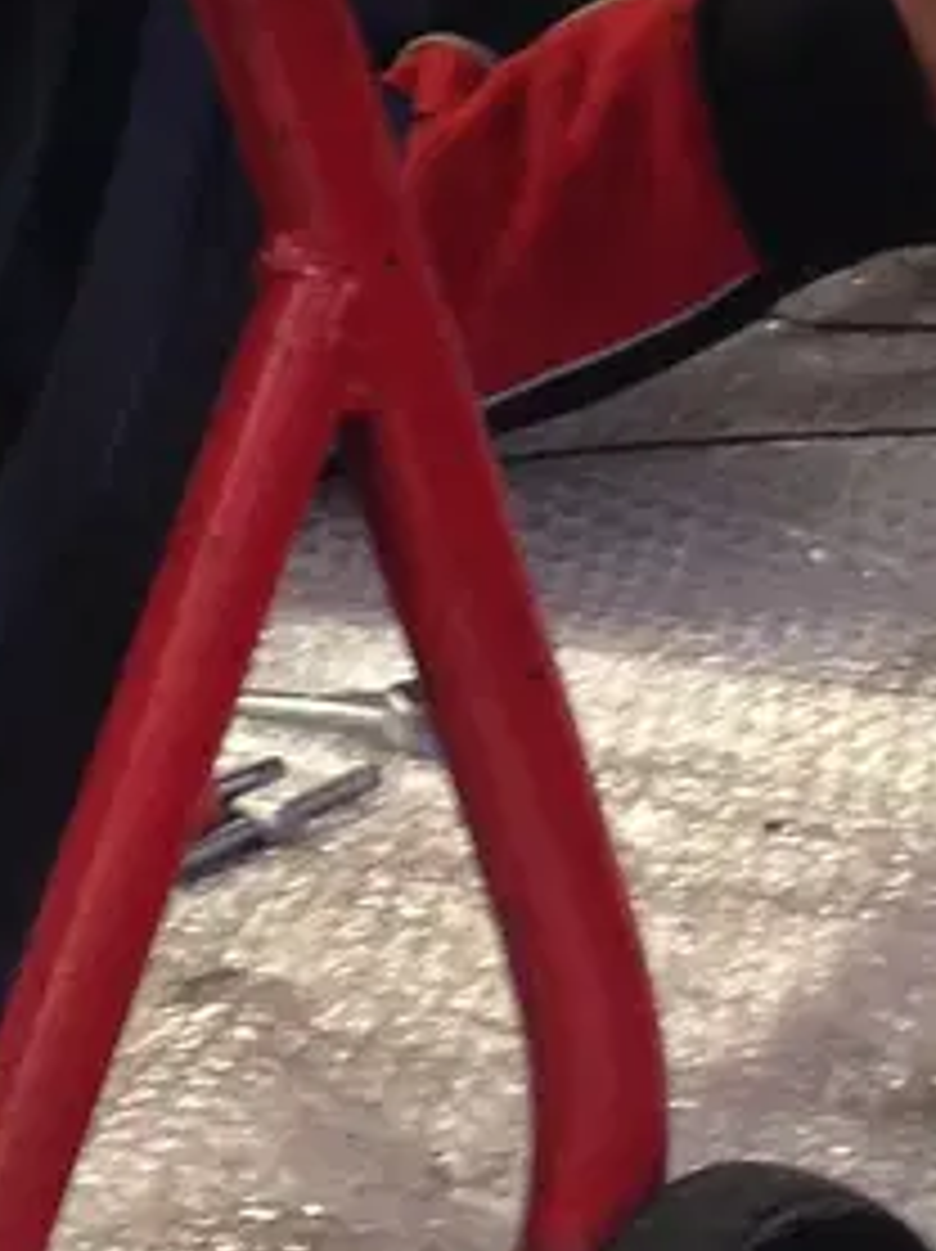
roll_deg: +1.9
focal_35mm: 190
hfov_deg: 7.8
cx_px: 562
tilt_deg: -2.6
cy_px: -724
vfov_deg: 10.0
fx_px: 6861
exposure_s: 1/20
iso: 125
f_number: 2.4
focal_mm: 4.12
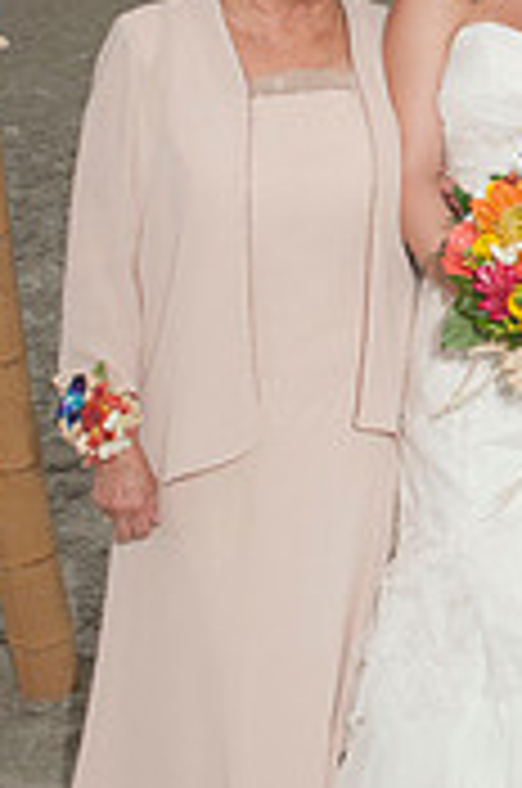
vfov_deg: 23.8
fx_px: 1856
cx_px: 605
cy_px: 239
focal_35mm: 85
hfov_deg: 15.5
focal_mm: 22
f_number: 5.6
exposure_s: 1/125
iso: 400
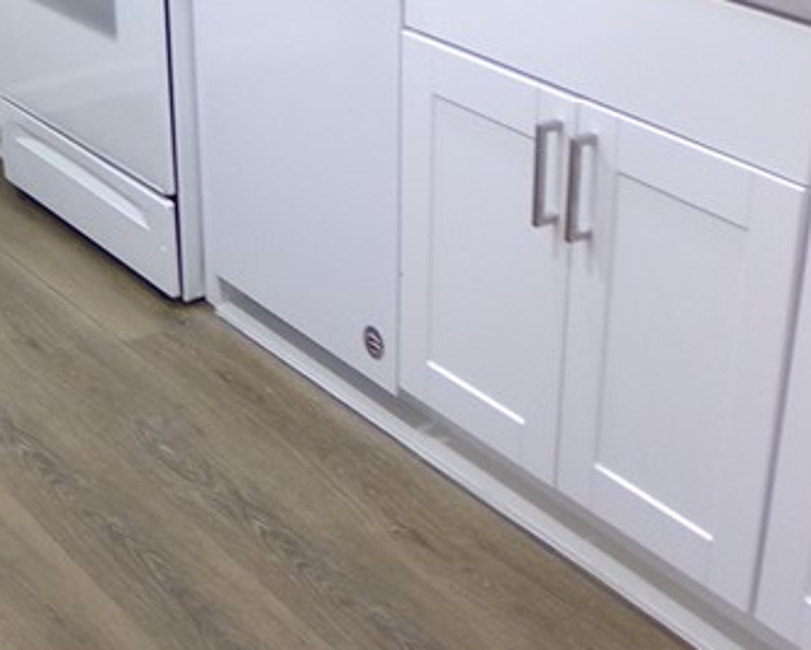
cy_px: 448
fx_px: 1730
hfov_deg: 26.3
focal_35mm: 72
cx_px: 290
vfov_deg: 21.2
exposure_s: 1/17
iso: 202
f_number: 3.7
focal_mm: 4.3
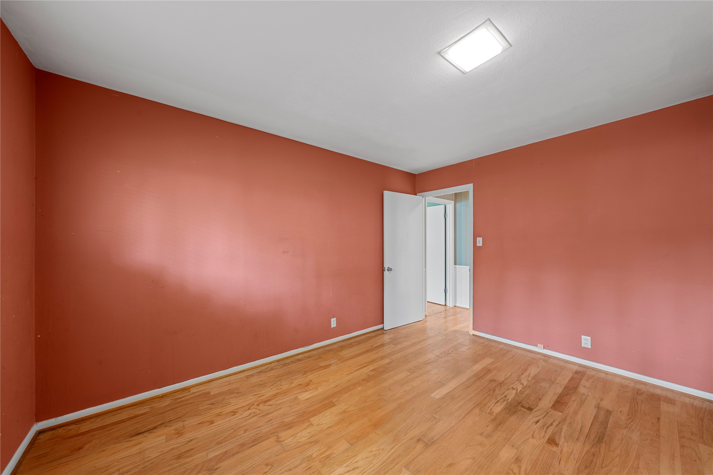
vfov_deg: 85.4
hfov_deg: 108.3
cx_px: 356
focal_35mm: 13
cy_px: 238
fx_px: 257
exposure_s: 6
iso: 320
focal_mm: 13
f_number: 9
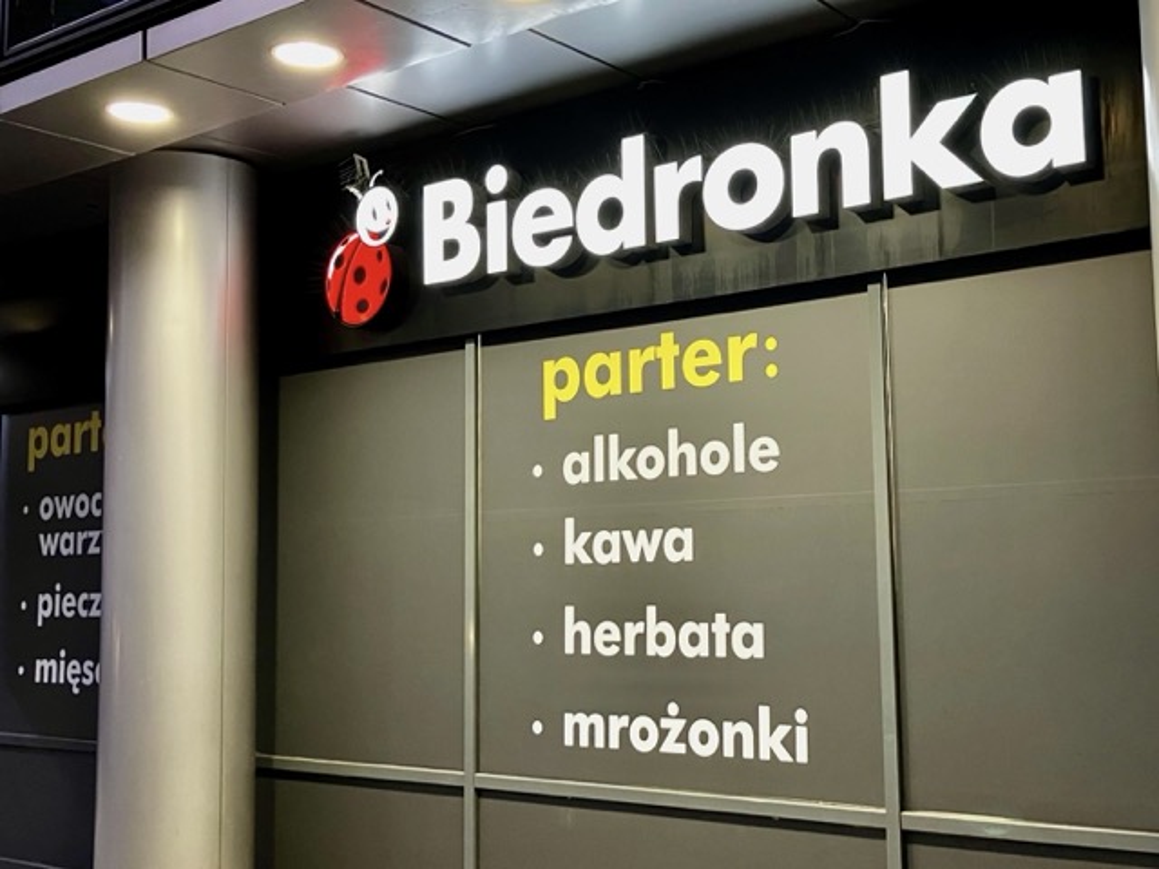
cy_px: 434
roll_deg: +1.2
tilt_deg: +6.8
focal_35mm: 28
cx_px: 580
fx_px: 937
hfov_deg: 63.4
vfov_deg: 49.7
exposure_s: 1/50
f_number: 1.8
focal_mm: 3.99
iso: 250
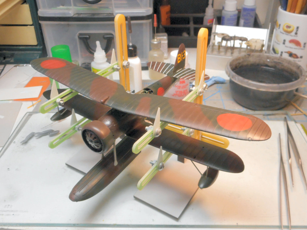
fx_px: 302
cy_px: 115
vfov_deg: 41.8
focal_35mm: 34
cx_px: 154
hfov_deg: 54.0
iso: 360
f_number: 4.2
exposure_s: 1/30
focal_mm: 6
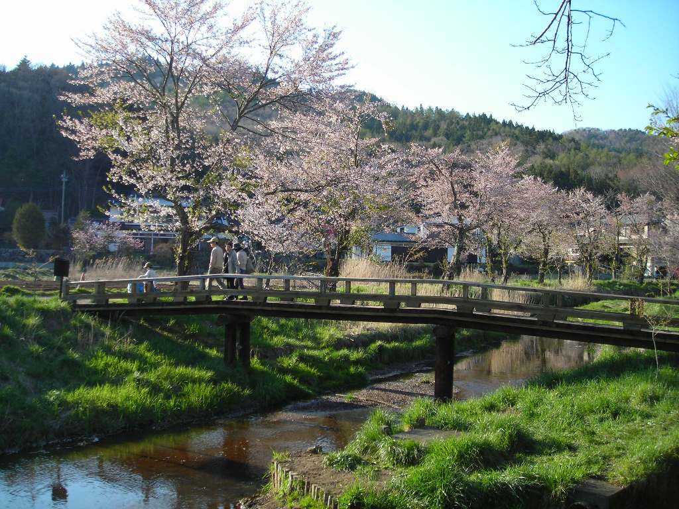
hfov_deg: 49.0
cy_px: 254
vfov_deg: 37.7
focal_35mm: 38
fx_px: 745
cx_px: 340
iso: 50
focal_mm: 6.3
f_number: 3.2
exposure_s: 1/229
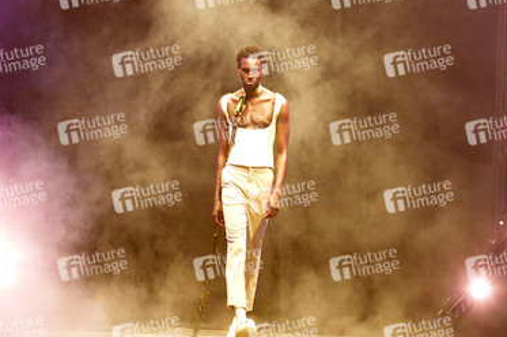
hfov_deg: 7.1
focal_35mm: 290
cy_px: 163
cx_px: 247
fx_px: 4080
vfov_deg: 4.7
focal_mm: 240
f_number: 5.6
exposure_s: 1/60
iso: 8000
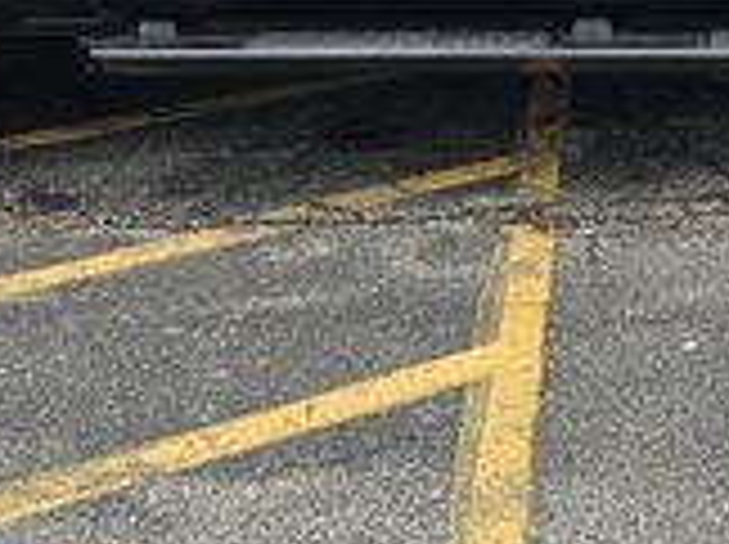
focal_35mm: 91
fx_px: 1914
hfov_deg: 21.5
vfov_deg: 15.7
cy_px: -85
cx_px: 504
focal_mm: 6.3
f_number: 1.7
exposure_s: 1/719
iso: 40
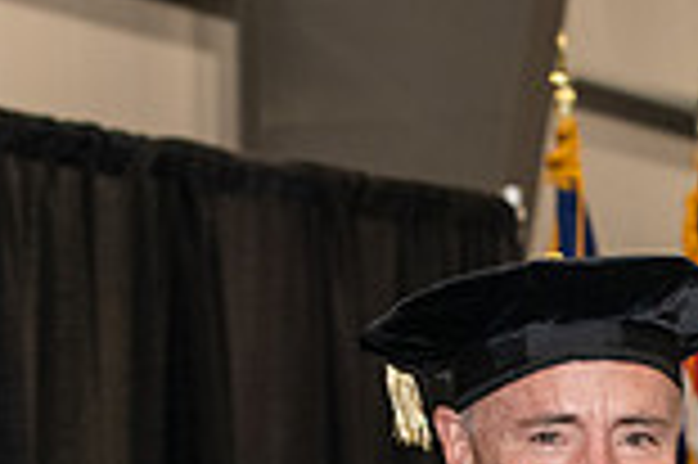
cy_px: 791
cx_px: 707
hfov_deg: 7.8
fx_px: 5074
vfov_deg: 5.2
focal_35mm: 262
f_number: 5.6
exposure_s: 1/200
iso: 2500
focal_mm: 70
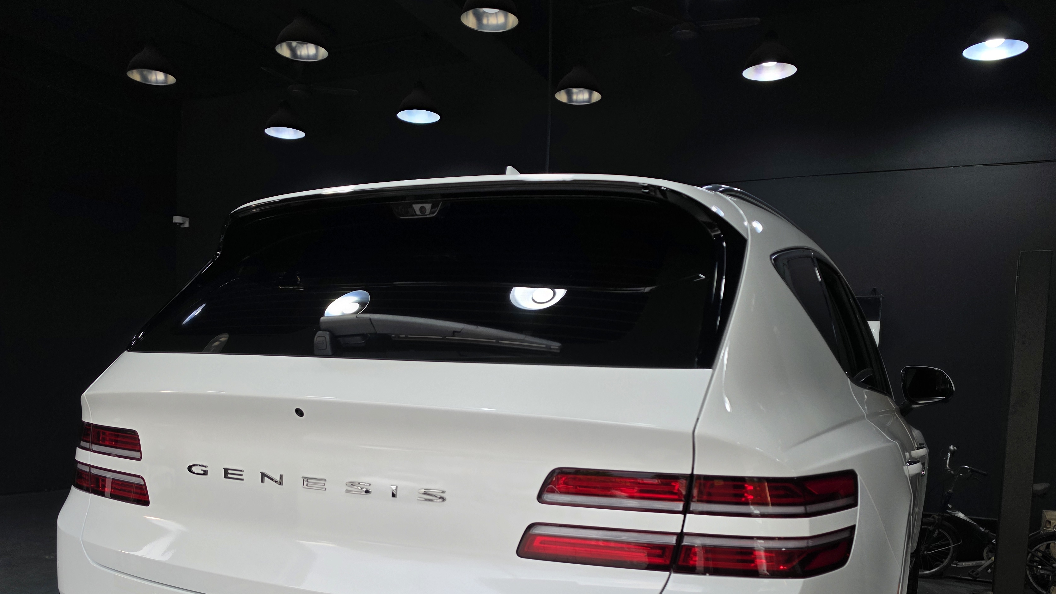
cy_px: 467
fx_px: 840
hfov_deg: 64.2
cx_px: 495
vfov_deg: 37.7
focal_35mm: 30
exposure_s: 1/120
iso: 16
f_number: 1.4
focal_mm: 6.5
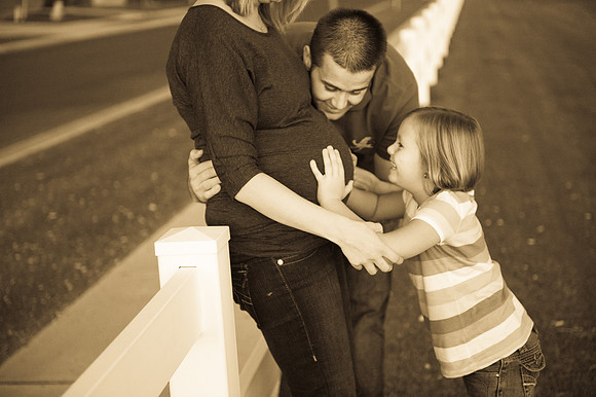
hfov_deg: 32.4
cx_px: 298
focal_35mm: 62
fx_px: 1026
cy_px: 198
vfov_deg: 21.9
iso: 3200
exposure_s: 1/80
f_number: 2.8
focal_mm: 62
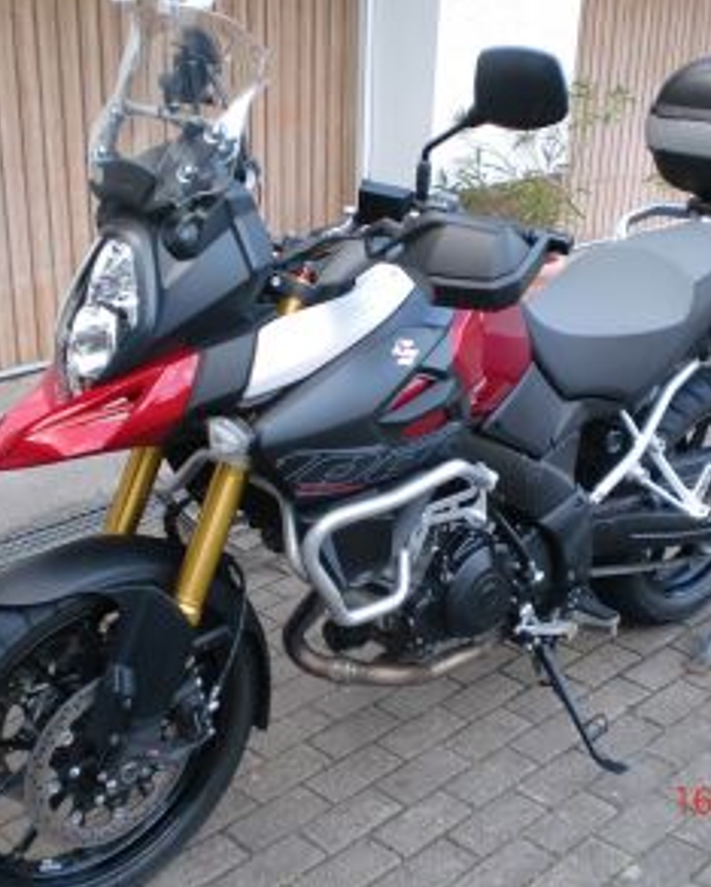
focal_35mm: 46
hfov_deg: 32.8
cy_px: 445
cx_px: 339
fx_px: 1209
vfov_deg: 40.3
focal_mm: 6.3
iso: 160
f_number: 3.1
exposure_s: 1/60
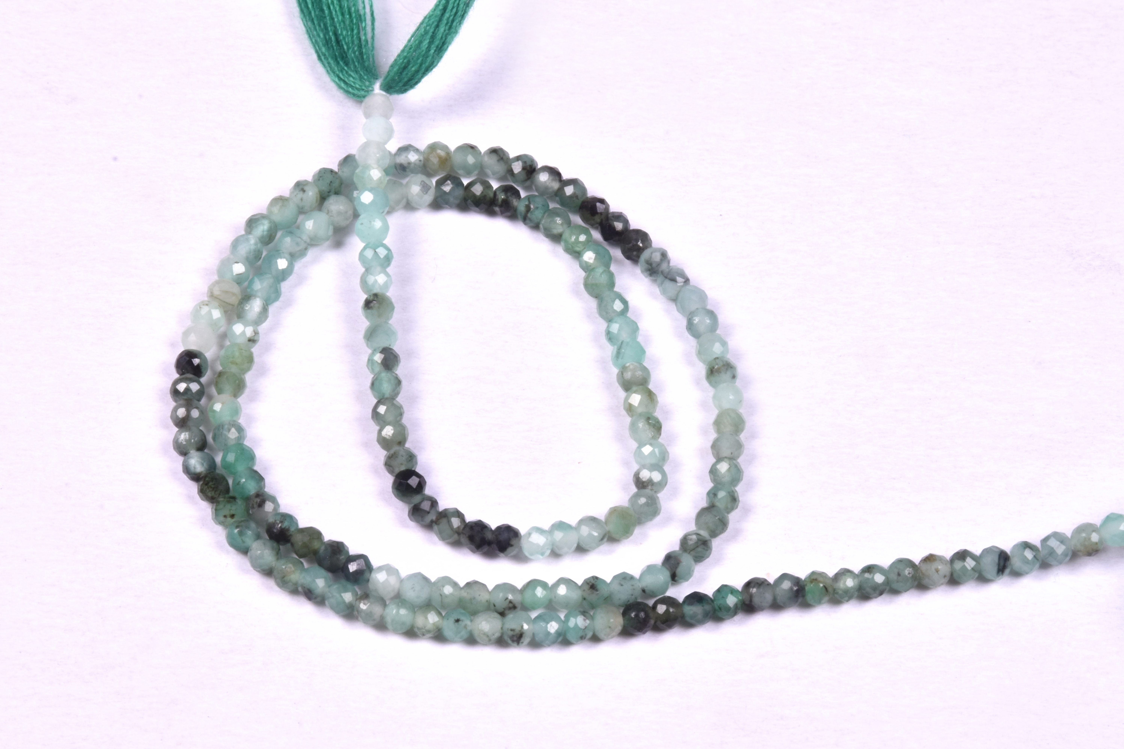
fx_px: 6556
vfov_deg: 6.5
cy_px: 374
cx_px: 562
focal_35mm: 210
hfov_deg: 9.8
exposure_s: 1/125
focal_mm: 140
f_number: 29
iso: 320
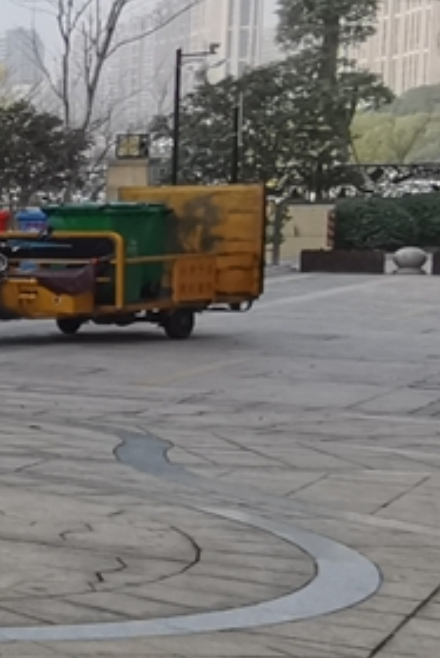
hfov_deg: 8.9
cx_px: -1172
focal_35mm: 91
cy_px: 322
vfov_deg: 22.4
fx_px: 1666
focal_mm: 2.26
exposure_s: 1/435
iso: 50
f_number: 2.2
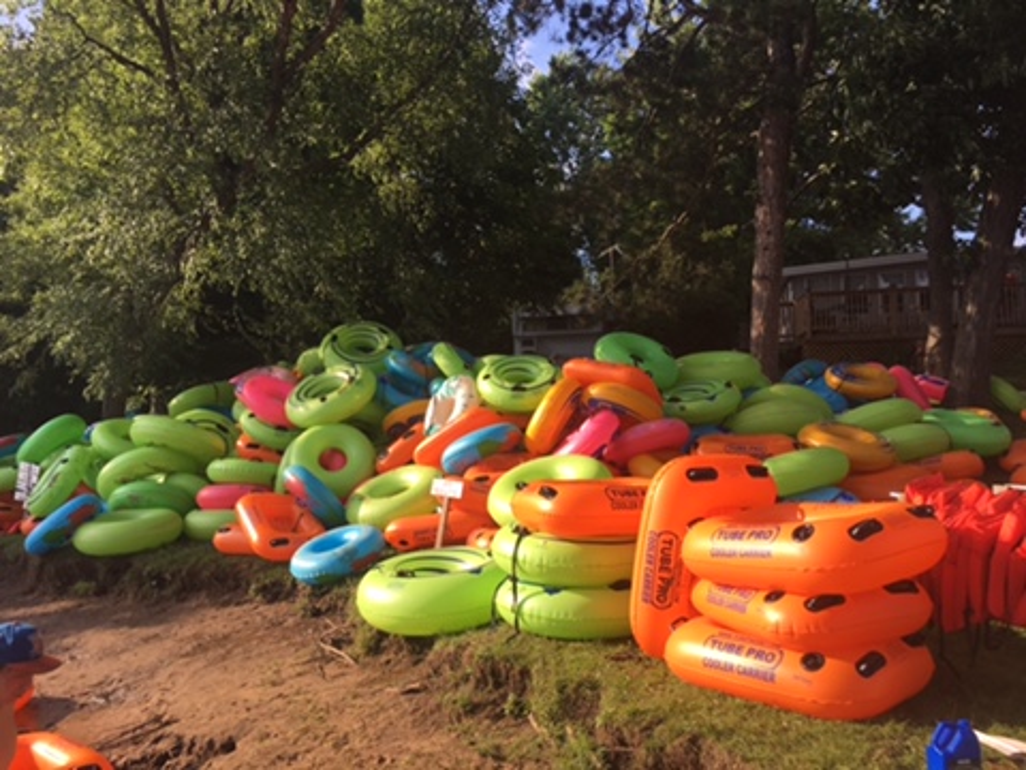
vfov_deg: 48.2
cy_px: 385
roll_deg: +1.6
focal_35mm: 29
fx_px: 860
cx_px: 513
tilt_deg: +5.6
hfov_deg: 61.7
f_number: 2.2
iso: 25
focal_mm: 4.15
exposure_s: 1/712
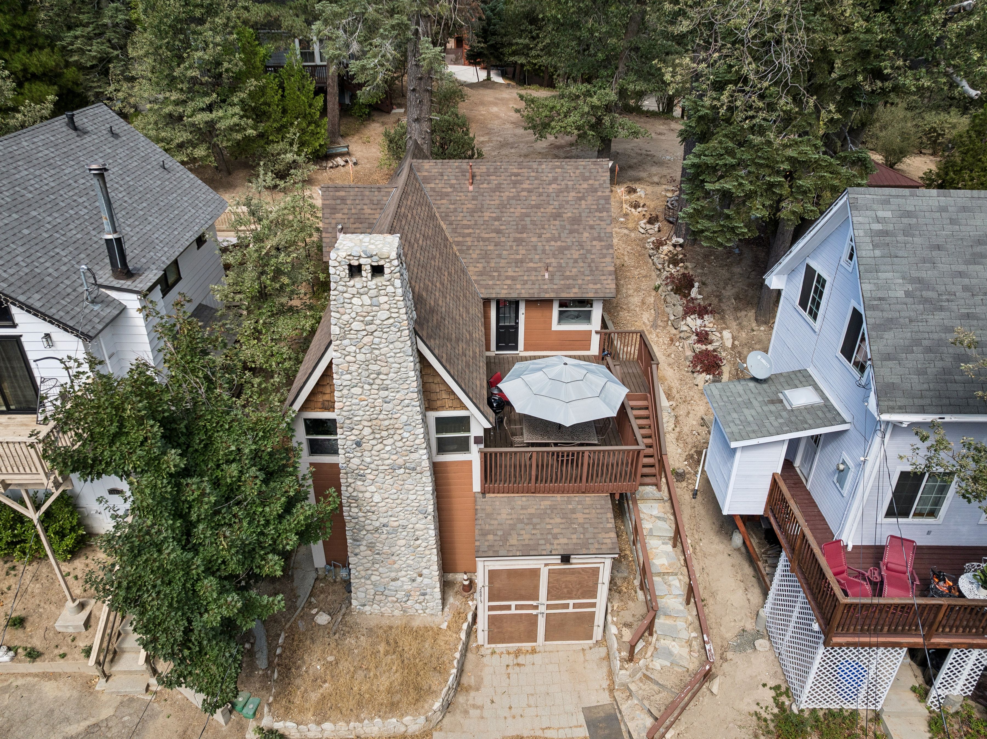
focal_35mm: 24
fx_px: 684
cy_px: 370
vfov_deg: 56.8
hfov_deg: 71.6
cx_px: 494
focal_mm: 12.3
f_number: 2.8
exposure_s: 1/30
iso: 100
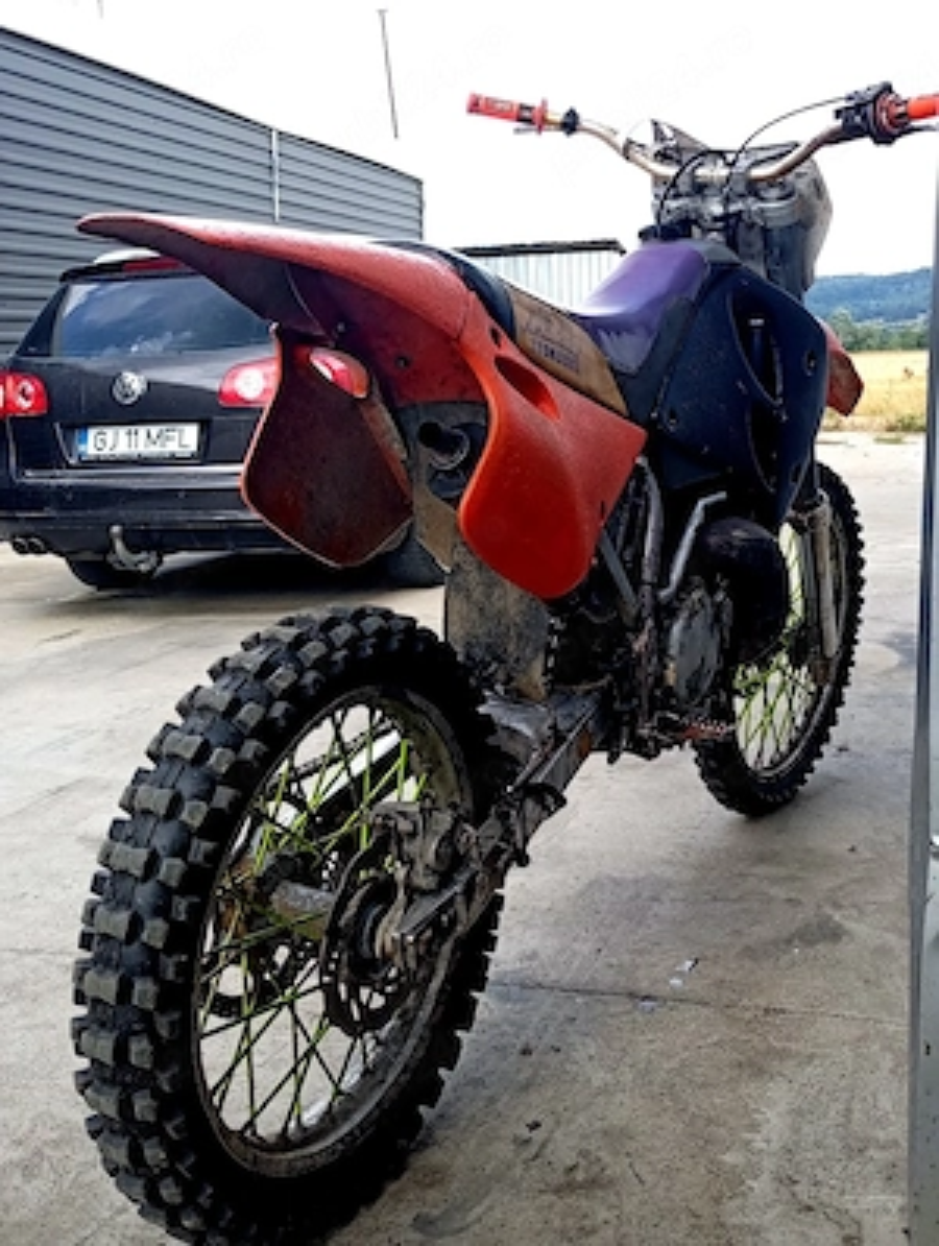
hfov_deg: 35.2
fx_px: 1478
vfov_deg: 45.7
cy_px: 623
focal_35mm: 41
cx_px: 470
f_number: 1.8
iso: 53
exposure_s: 1/270
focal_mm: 3.84
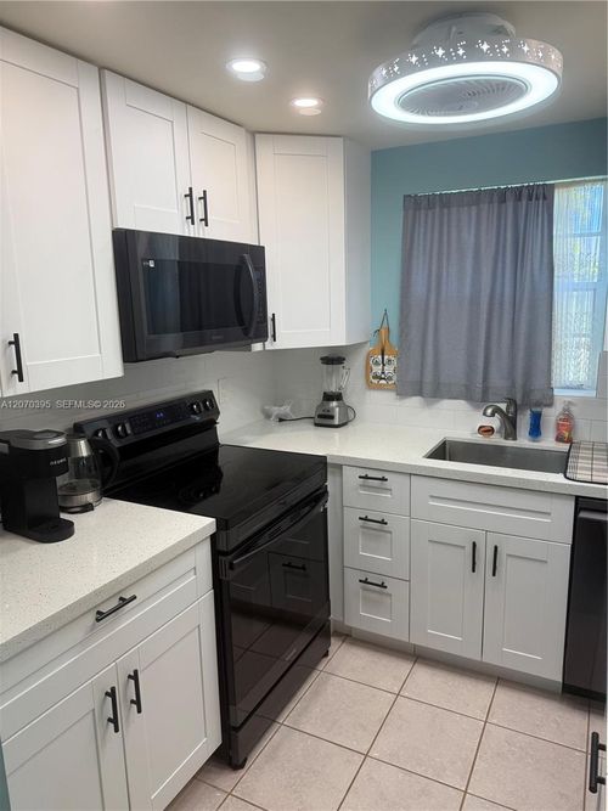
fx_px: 562
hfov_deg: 56.8
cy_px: 406
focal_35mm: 24
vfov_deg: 71.6
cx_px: 304
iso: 100
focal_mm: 6.76
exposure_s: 1/257
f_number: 1.78
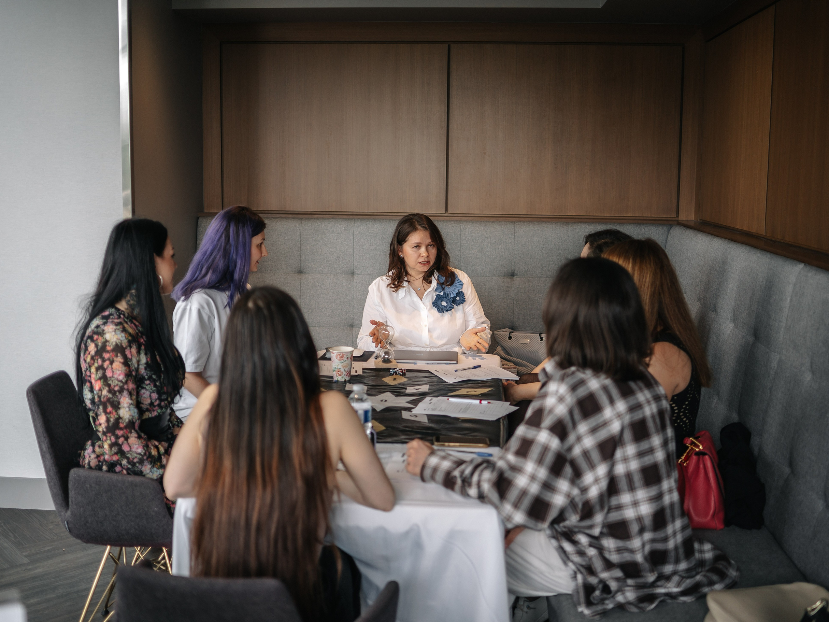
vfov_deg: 37.7
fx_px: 910
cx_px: 414
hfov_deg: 49.0
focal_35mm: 38
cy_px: 310
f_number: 1.8
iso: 250
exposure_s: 1/320
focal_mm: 35
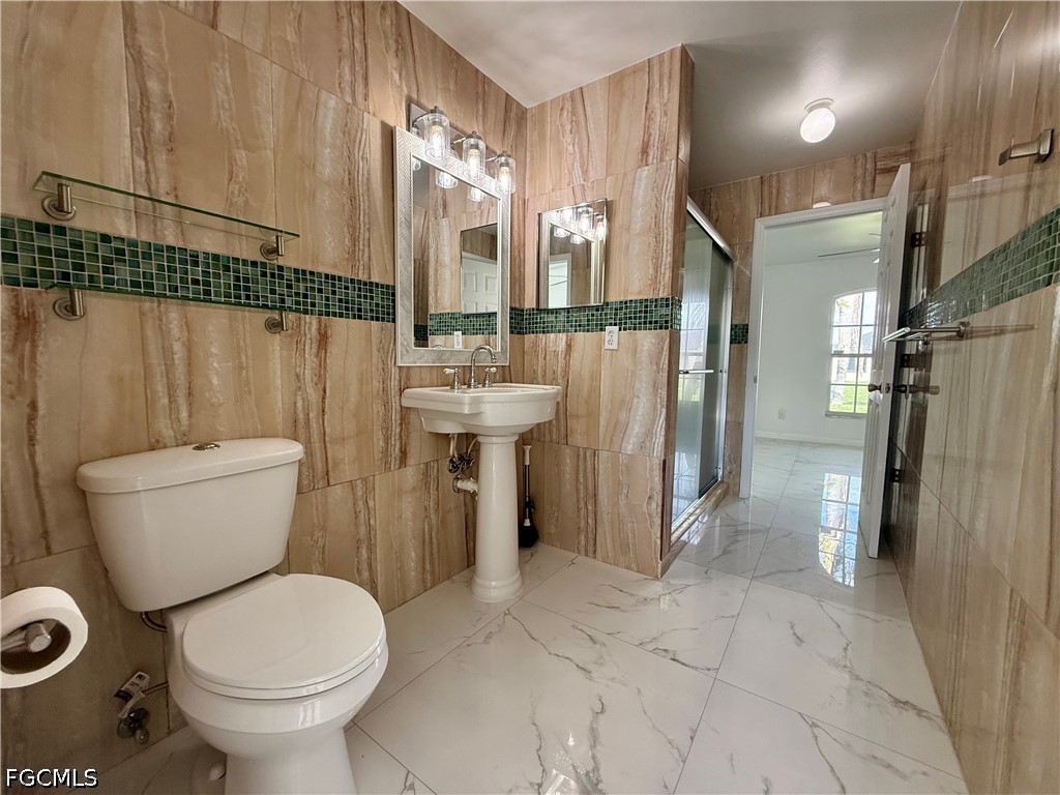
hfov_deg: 102.1
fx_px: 429
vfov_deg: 85.7
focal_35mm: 14
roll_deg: -0.7
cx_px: 530
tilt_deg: -3.8
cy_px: 398
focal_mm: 2.22
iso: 250
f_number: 2.2
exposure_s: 1/120
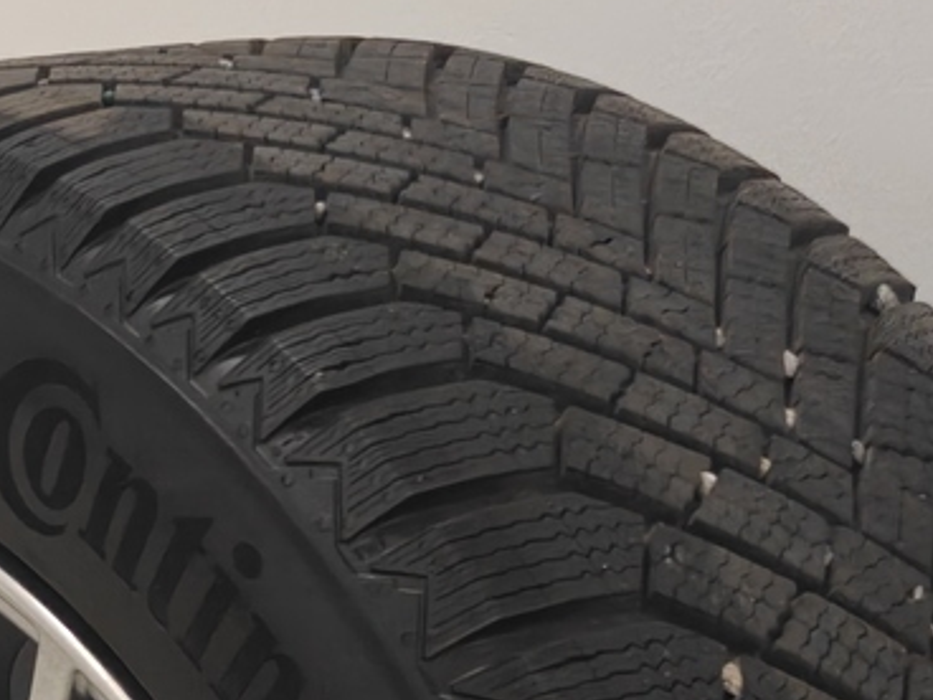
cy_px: 1217
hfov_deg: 21.6
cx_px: 248
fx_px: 2426
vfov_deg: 14.6
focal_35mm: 90
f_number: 1.6
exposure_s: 1/1476
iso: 2000
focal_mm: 6.06
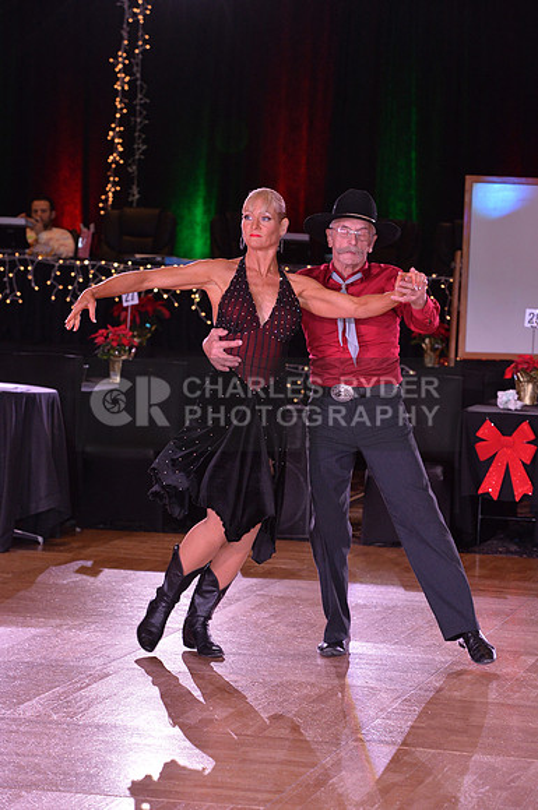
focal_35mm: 135
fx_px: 3035
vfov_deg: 15.2
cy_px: 405
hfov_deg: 10.1
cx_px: 269
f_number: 6.3
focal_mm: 135
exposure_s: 1/250
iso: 2000
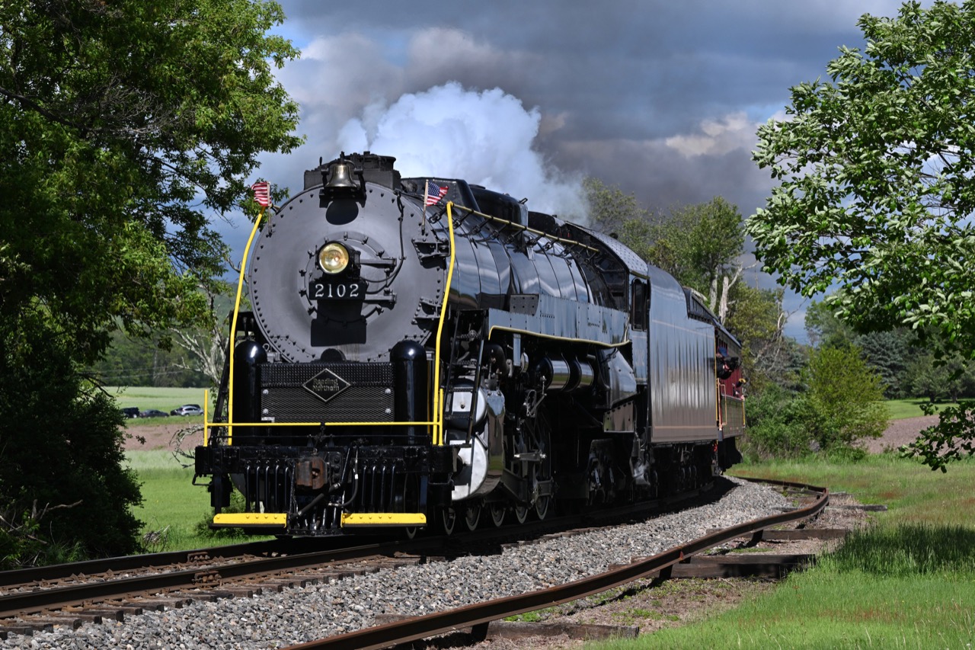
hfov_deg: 15.2
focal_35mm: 135
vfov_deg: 10.2
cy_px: 325
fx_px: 3656
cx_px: 488
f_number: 9
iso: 400
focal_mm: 135
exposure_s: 1/1250
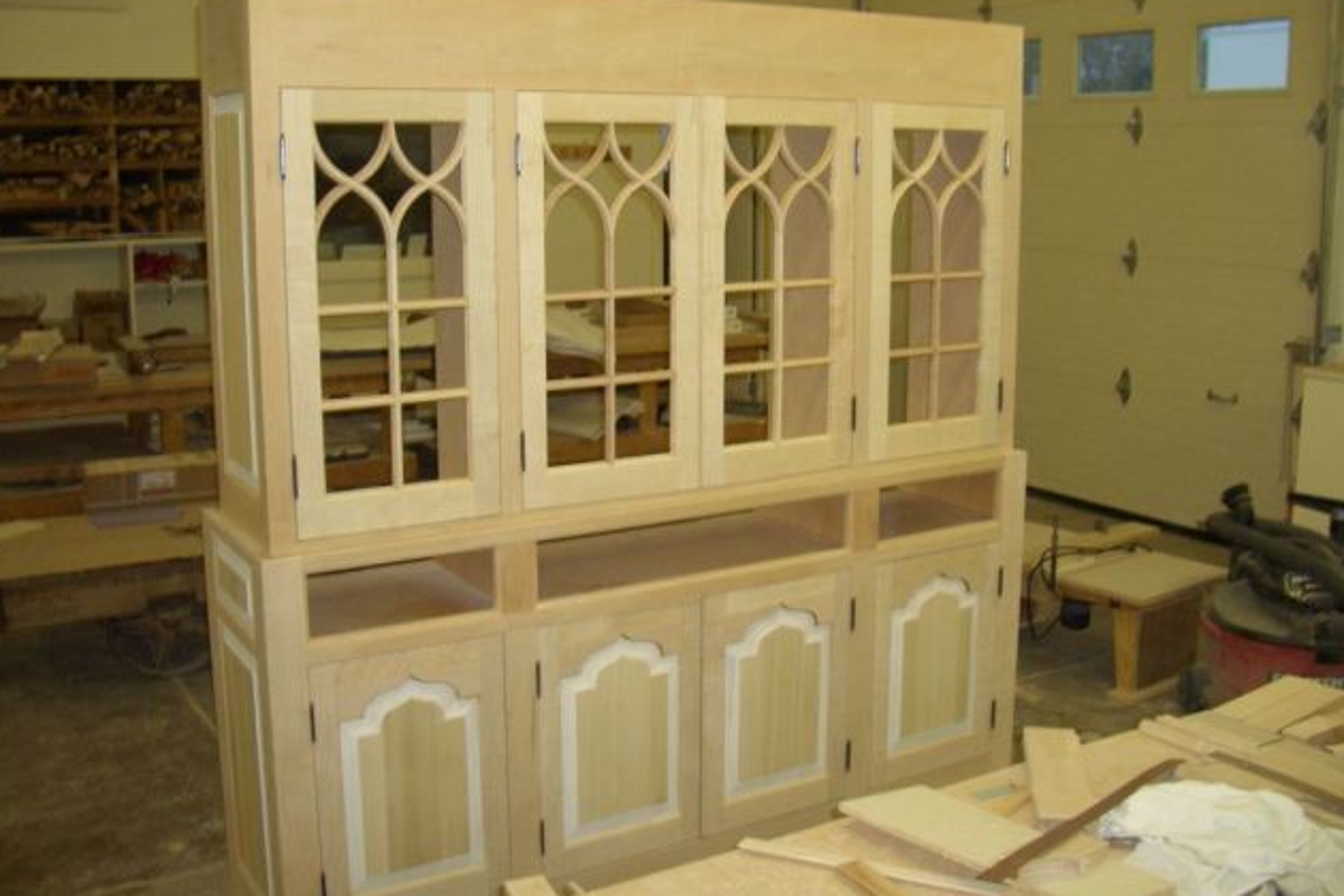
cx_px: 668
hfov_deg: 51.9
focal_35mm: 37
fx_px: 1381
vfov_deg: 35.9
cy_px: 386
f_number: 2.6
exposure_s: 1/60
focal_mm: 5.8
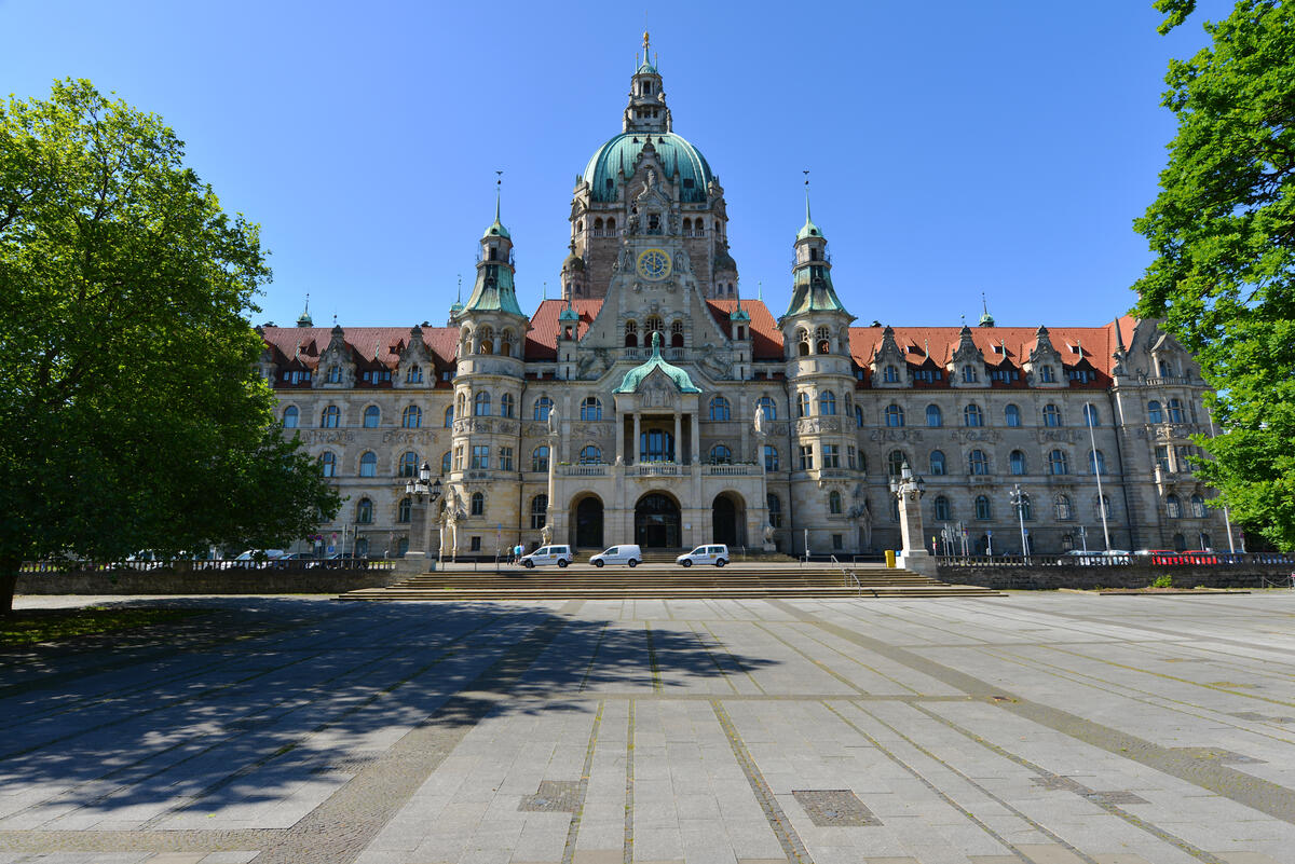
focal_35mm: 18
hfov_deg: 90.0
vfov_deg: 67.4
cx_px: 648
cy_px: 432
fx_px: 648
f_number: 8
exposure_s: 1/250
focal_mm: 18
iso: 100
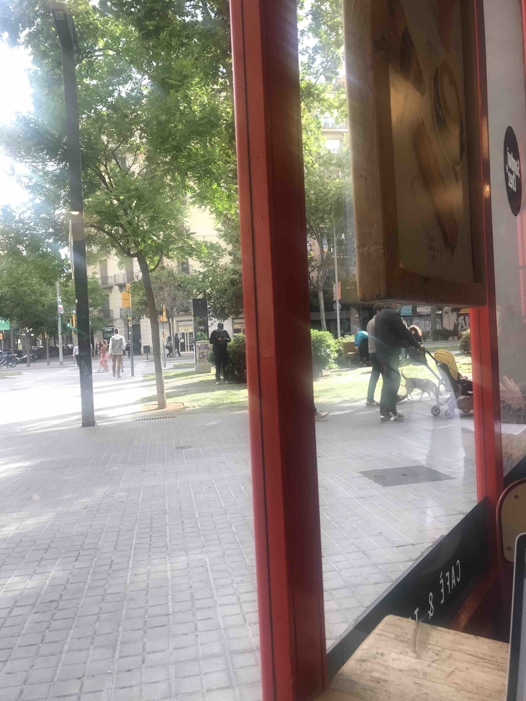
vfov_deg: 63.4
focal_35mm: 28
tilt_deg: +0.9
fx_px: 567
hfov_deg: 49.7
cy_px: 350
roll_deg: +3.3
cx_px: 263
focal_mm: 3.99
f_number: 1.8
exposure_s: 1/100
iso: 25
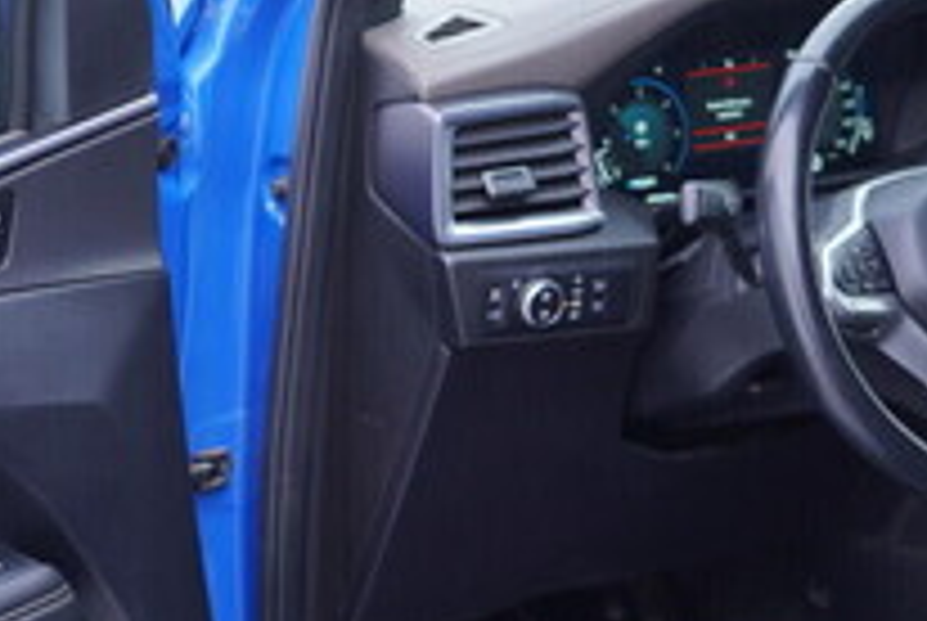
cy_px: 389
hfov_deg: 21.2
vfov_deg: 14.3
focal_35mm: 96
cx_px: 346
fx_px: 2476
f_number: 2.8
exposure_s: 1/40
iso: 160
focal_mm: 24
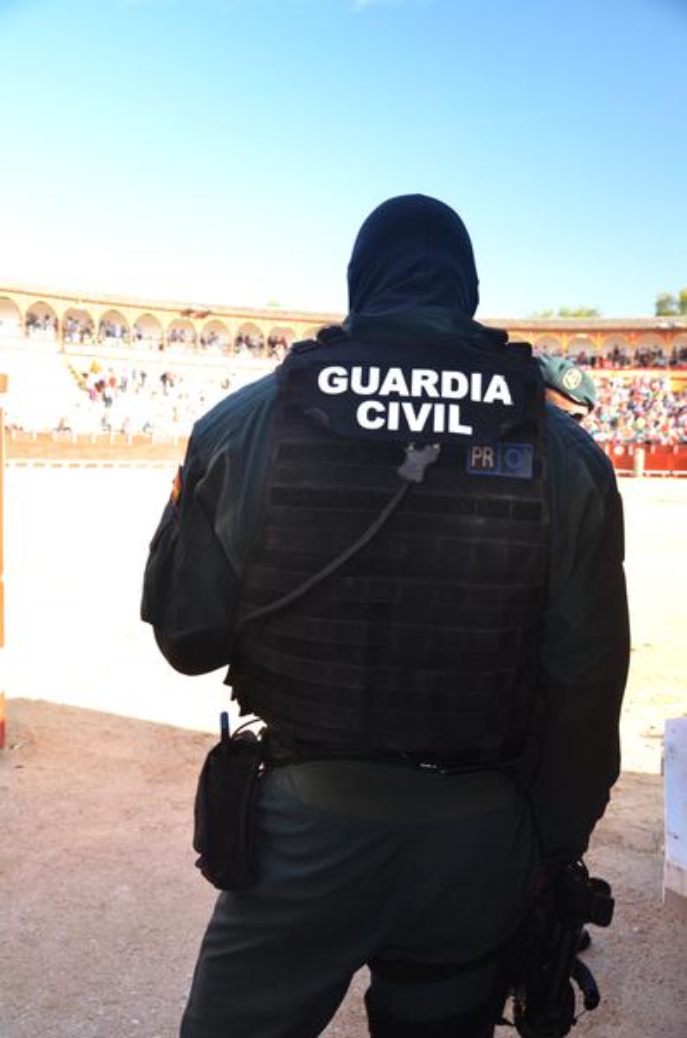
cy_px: 519
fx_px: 1036
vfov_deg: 53.2
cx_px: 344
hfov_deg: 36.7
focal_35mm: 36
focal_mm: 24
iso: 250
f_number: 3.8
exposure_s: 1/125
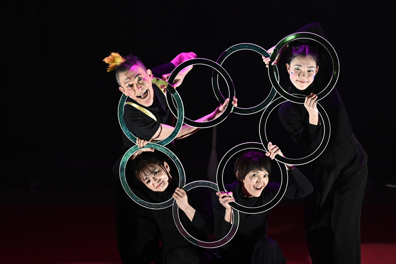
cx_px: 198
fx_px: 2716
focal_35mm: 247
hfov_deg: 8.3
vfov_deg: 5.6
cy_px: 132
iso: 1600
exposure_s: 1/160
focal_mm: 165
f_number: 2.8
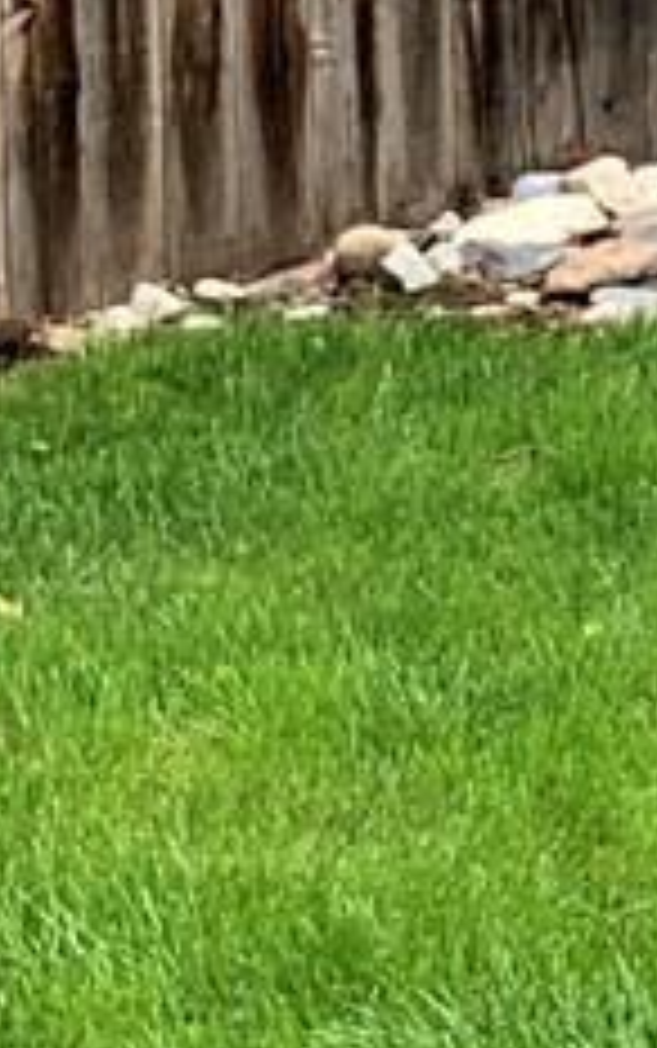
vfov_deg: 11.1
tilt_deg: -9.8
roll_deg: -1.8
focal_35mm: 189
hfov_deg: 6.1
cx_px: 2318
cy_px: 412
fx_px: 5405
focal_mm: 4.25
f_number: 1.8
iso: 25
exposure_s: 1/252
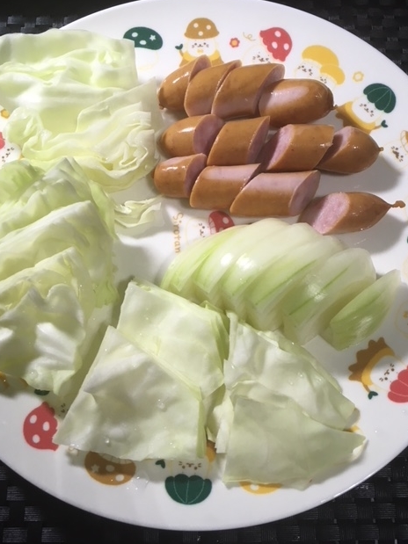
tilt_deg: -71.3
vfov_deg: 60.0
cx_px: 203
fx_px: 472
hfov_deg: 46.8
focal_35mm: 30
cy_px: 271
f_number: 2.2
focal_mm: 4.15
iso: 64
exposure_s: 1/30
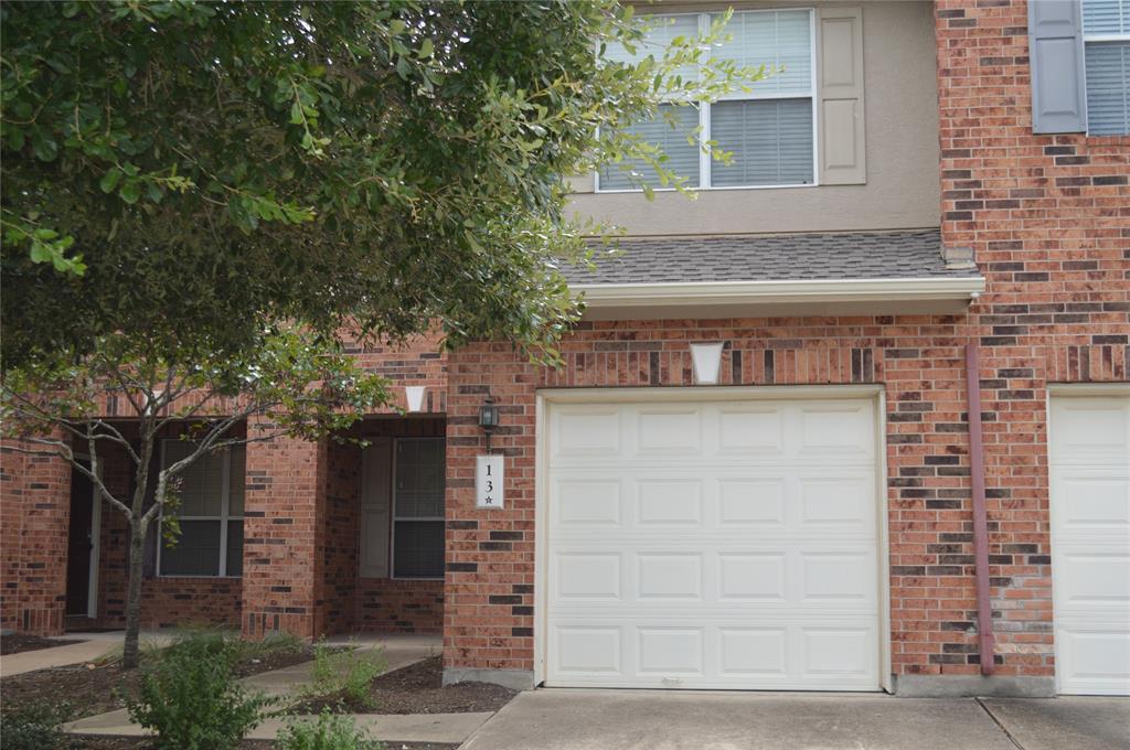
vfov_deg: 30.8
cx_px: 565
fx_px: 1364
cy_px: 375
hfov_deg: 45.0
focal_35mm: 44
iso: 100
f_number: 5
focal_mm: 29
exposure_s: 1/200
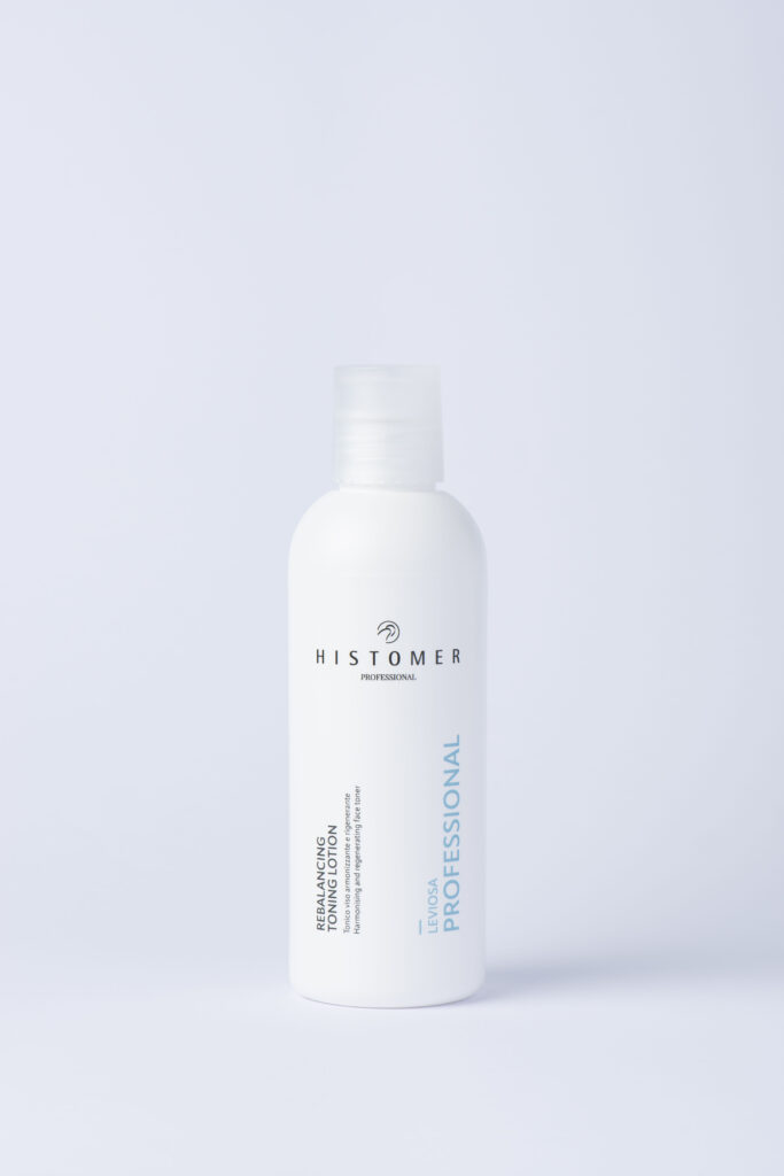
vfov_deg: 19.5
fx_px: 3429
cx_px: 392
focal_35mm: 105
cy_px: 588
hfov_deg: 13.0
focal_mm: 105
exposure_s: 1/160
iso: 100
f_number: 16
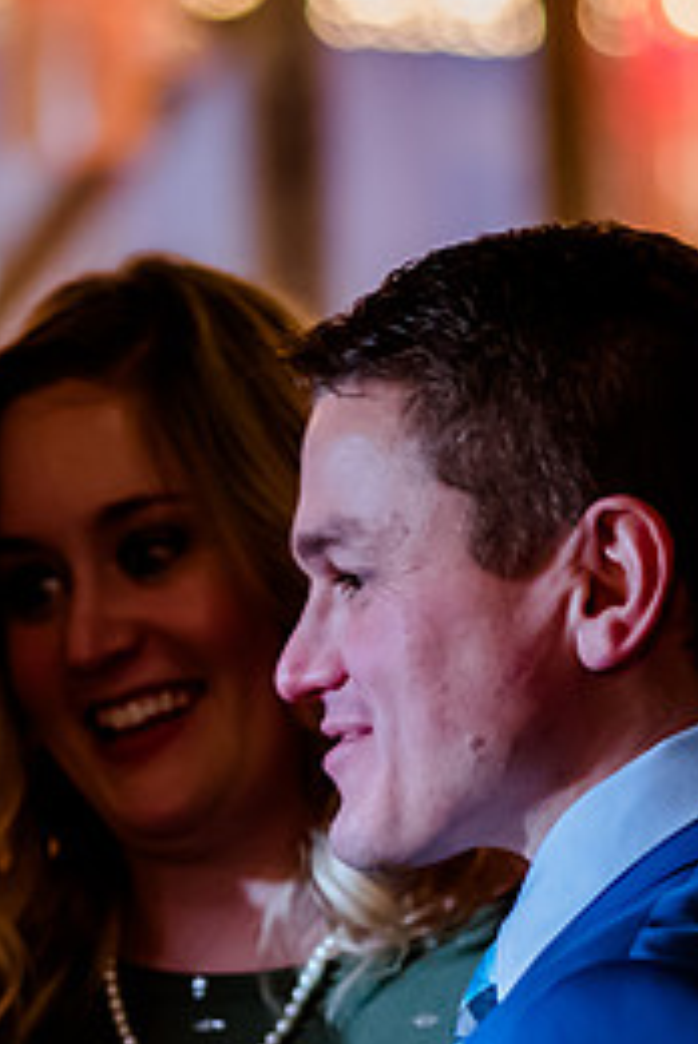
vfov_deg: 5.9
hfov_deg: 3.9
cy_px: 608
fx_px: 10180
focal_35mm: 351
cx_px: 189
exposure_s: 1/60
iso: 4000
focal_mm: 105
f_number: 2.8
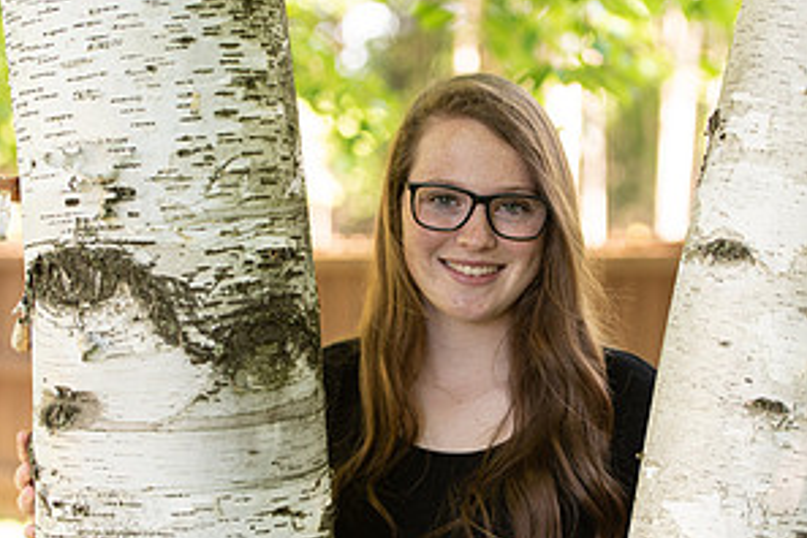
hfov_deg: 19.3
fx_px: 2376
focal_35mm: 106
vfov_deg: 12.9
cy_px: 307
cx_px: 402
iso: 400
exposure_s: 1/200
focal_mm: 70
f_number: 2.8
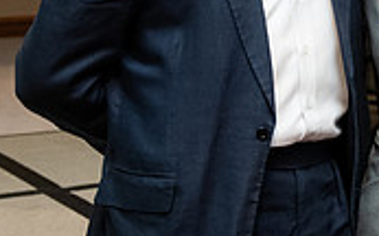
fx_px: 1549
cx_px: 484
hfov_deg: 13.5
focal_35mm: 150
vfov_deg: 8.7
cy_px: -30
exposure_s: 1/200
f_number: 5
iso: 2500
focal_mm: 44
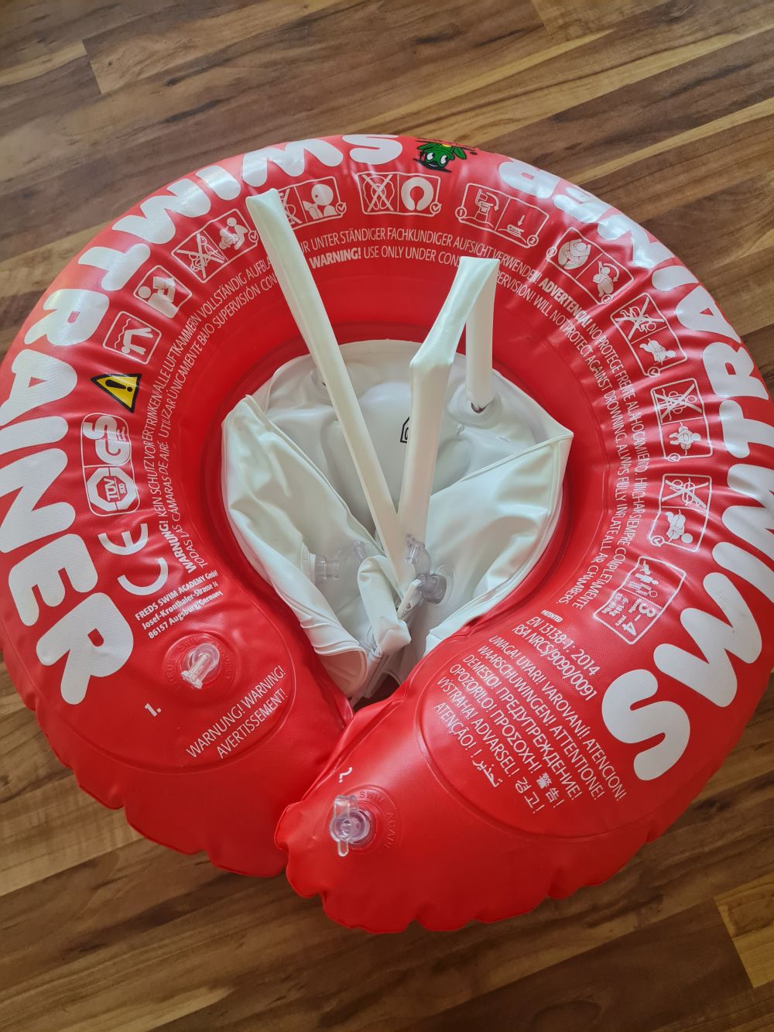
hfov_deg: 53.1
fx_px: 775
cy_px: 516
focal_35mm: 26
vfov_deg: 67.3
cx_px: 387
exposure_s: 1/100
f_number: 1.8
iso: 250
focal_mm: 5.4
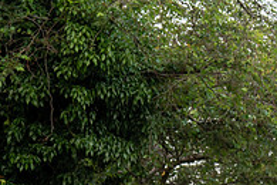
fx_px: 1600
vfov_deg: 6.5
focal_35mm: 208
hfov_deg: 9.8
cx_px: 314
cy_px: 248
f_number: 4
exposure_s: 1/800
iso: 800
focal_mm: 70
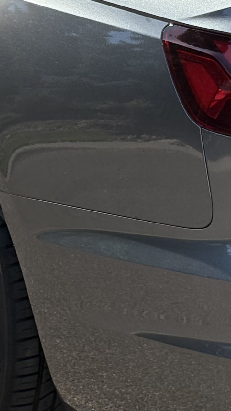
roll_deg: +2.6
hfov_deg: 6.7
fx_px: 1960
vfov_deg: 11.9
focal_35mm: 180
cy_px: 70
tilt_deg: -14.6
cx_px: 136
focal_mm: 5.96
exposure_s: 1/1626
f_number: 1.6
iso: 50
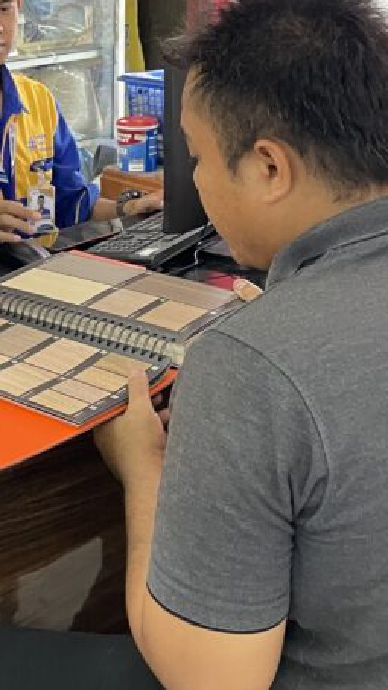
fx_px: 1170
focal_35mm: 64
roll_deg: +2.6
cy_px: 180
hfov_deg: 17.9
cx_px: -75
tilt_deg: -13.0
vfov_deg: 32.3
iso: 400
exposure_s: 1/33
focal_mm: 4.2
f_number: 1.6
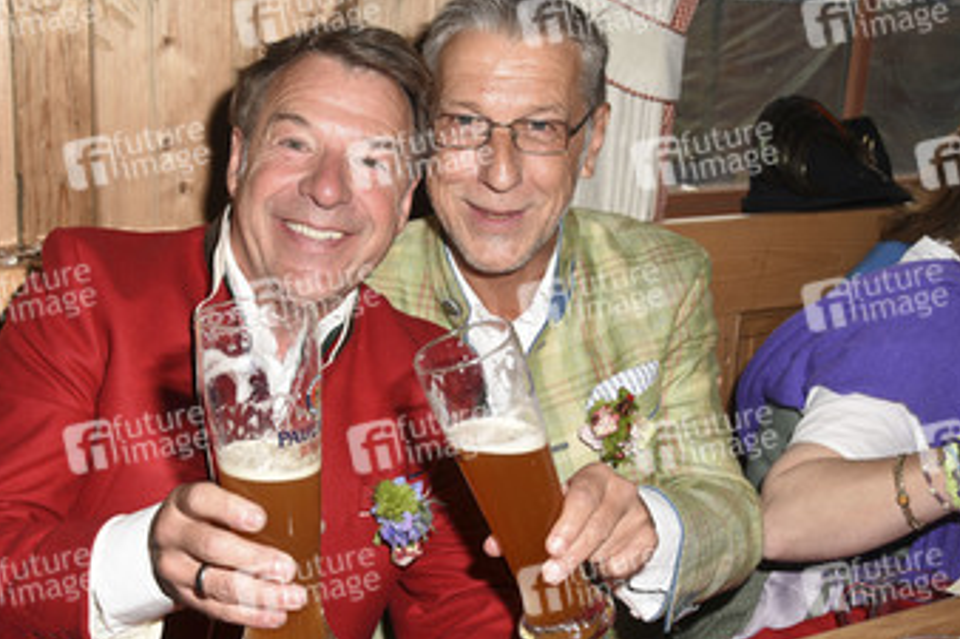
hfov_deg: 37.9
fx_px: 1386
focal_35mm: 52
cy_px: 369
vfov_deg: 25.9
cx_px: 345
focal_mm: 26
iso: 100
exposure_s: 1/160
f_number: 6.3
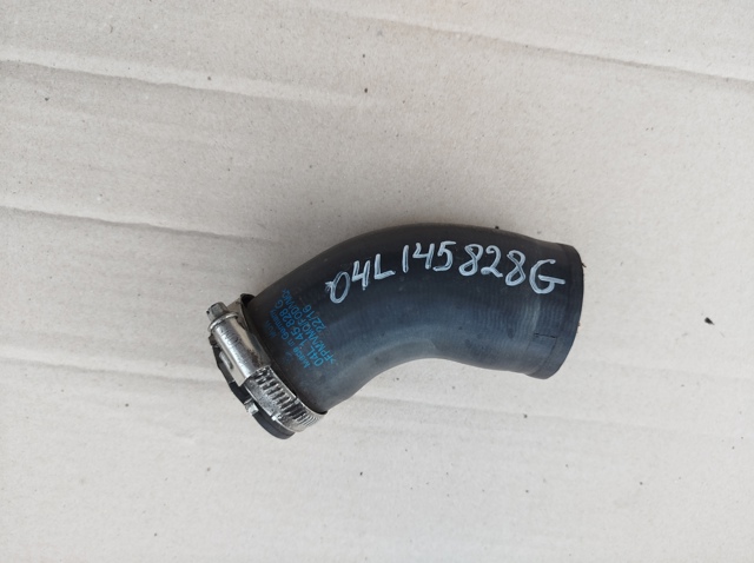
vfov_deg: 56.7
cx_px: 377
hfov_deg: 71.7
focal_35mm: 24
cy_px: 282
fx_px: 522
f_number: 1.7
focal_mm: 5.31
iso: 80
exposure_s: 1/100
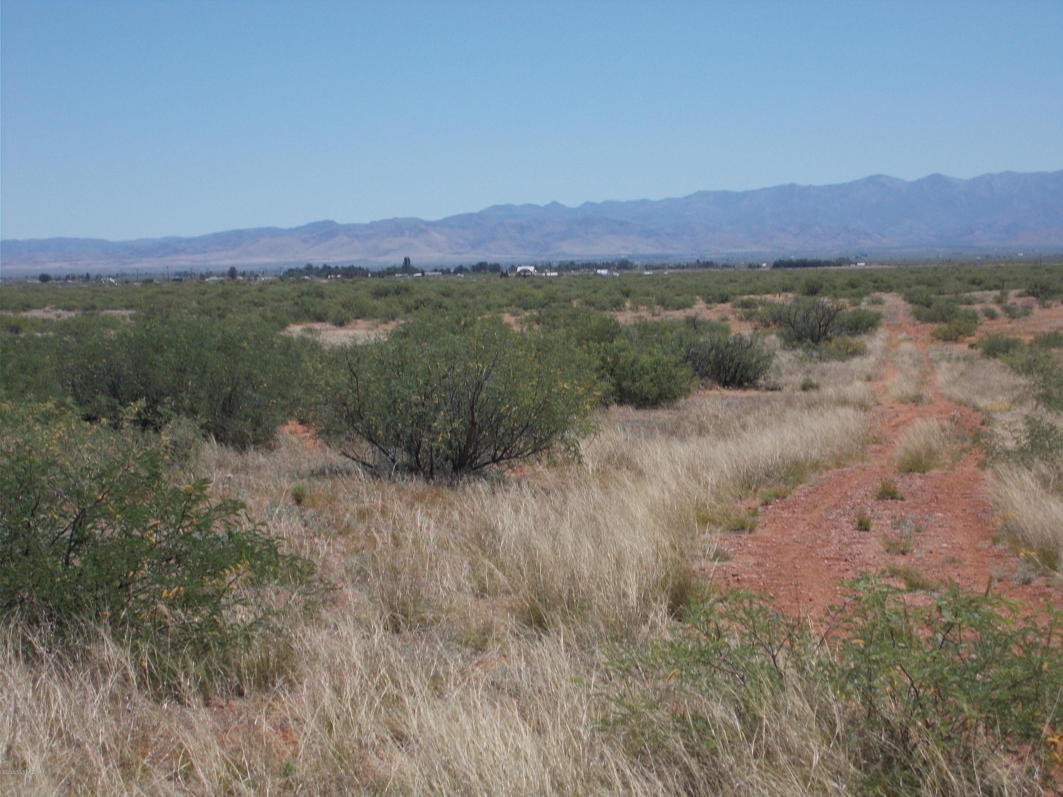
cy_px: 398
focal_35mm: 76
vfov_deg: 19.4
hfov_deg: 25.7
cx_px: 532
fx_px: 2334
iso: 80
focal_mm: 13.5
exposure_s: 1/100
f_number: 14.5
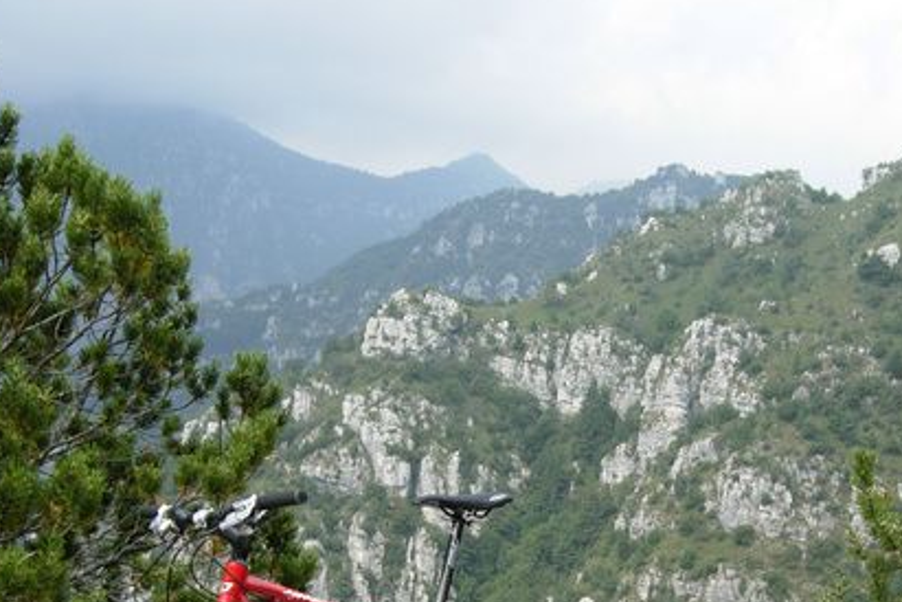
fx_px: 1654
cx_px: 587
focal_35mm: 66
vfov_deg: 20.3
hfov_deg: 30.3
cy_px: 512
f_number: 4.8
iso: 50
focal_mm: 7.5
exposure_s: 1/171
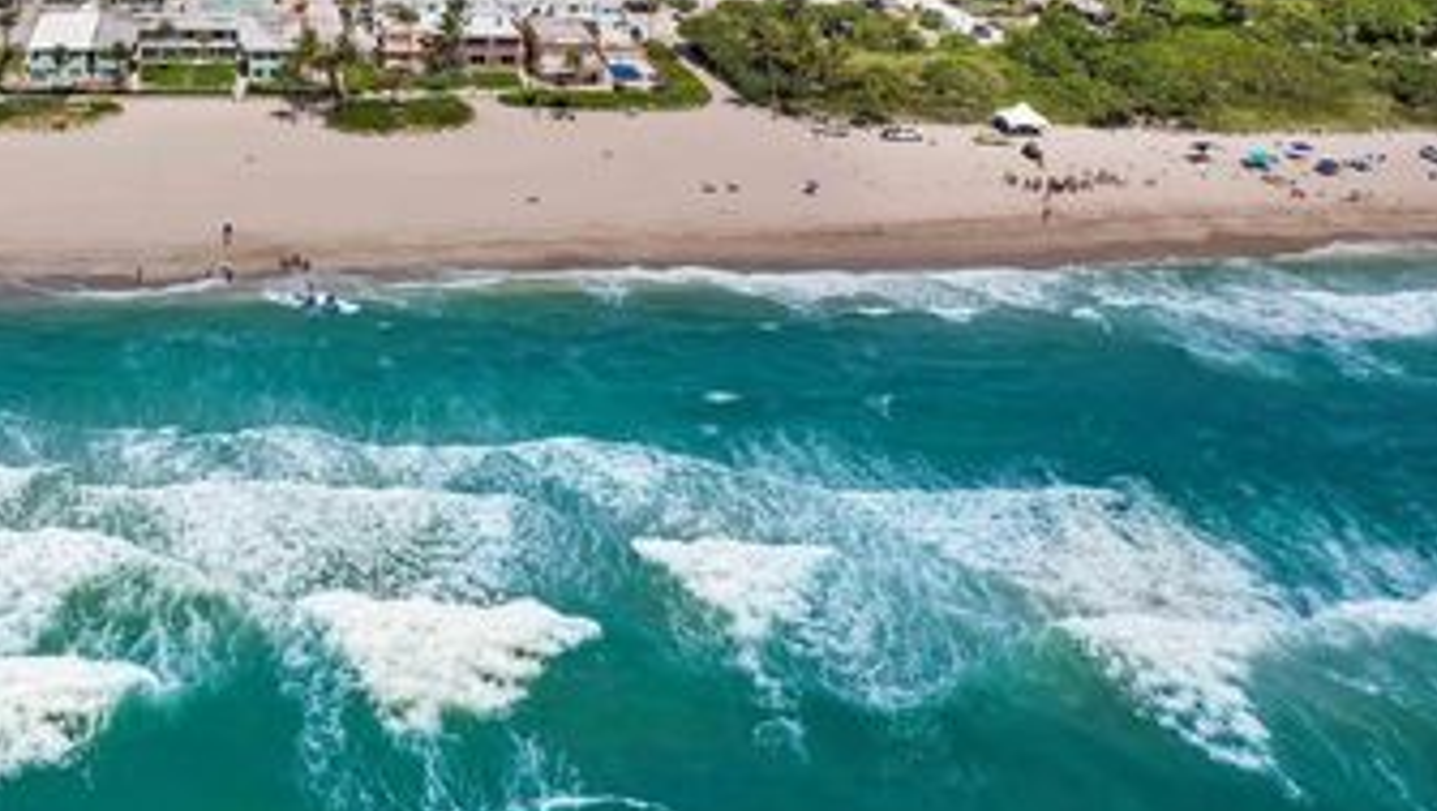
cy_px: 101
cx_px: 99
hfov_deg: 41.9
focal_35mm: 44
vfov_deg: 26.4
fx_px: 1678
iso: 100
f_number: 2.8
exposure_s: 1/1000
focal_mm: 8.38
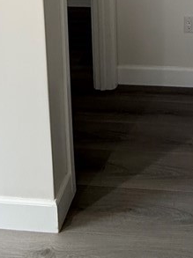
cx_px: 171
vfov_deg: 31.7
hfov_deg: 28.5
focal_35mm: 49
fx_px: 365
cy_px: -60
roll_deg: -0.2
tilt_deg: -4.7
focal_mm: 2.22
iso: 200
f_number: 2.2
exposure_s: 1/120
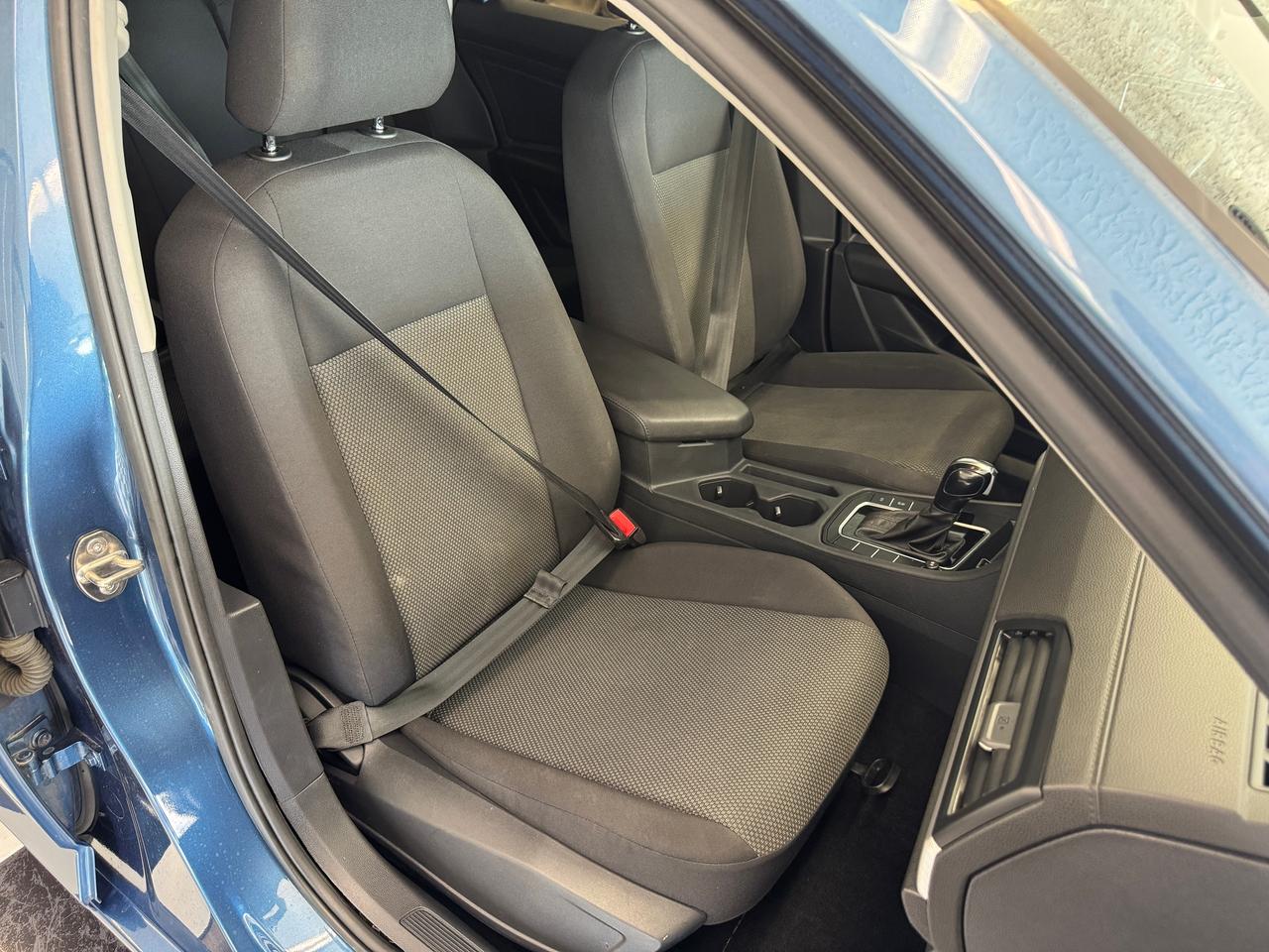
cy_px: 476
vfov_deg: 56.8
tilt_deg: -33.6
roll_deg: -4.2
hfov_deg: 71.6
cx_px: 634
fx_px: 880
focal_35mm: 24
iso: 400
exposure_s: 1/60
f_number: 1.78
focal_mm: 6.76
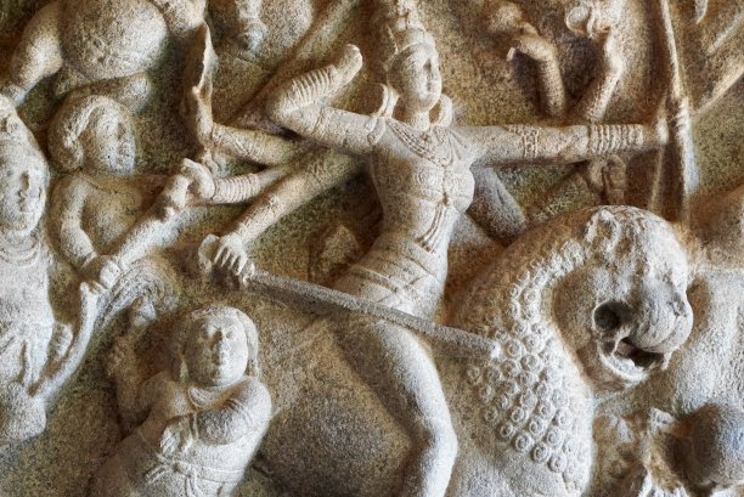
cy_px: 248
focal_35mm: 66
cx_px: 372
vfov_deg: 20.6
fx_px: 1365
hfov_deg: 30.5
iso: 1000
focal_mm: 44
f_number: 5
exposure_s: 1/40
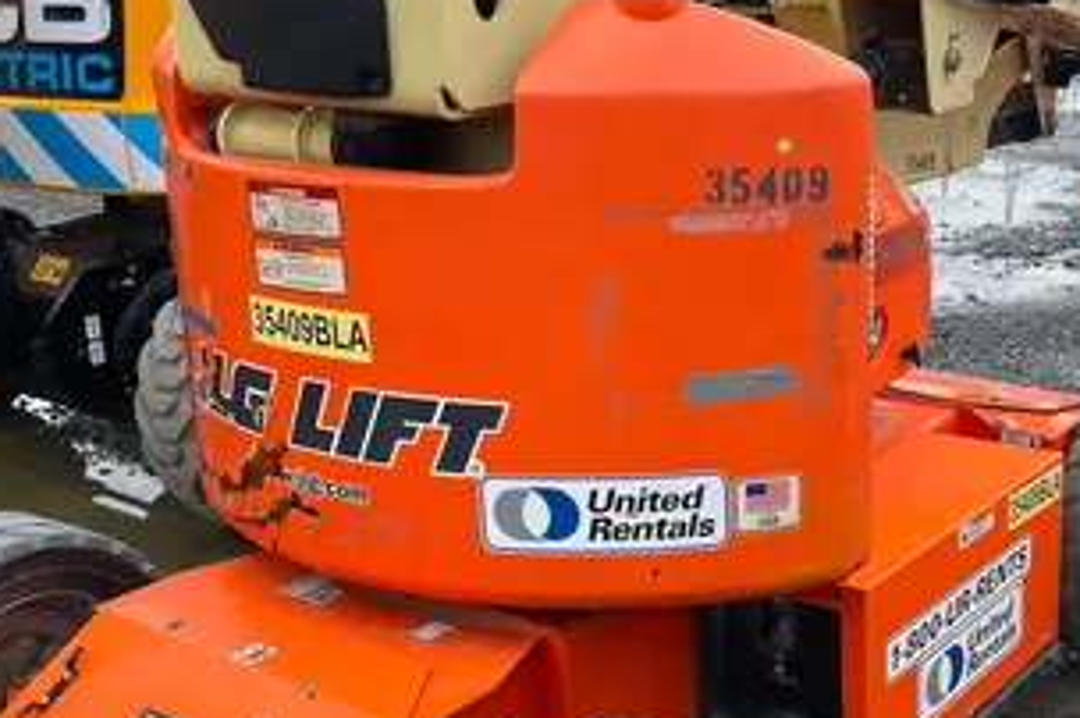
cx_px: 728
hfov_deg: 39.8
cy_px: 414
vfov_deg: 27.4
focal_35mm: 49
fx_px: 1468
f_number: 1.6
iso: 32
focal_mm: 4.2
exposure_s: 1/842
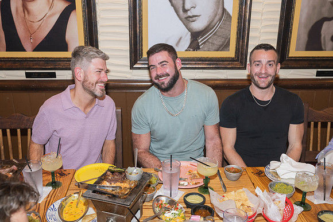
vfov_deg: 35.5
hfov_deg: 51.3
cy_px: 111
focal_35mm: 37
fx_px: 347
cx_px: 166
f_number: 5.6
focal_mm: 37
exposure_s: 1/100
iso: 800
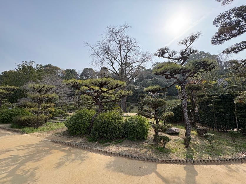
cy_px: 92
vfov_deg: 85.7
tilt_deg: +6.5
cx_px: 123
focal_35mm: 14
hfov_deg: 102.1
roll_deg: -0.4
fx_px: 99
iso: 64
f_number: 2.2
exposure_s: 1/1217
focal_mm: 2.22
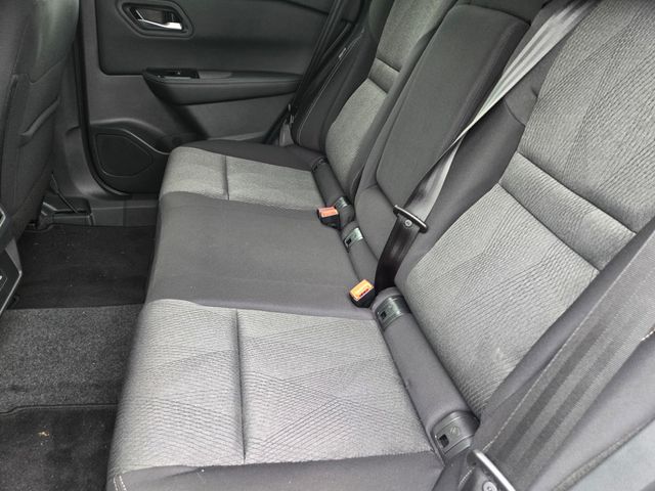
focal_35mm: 23
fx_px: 435
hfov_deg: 73.9
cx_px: 328
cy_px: 246
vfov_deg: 58.9
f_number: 1.8
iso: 250
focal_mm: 5.4
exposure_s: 1/120
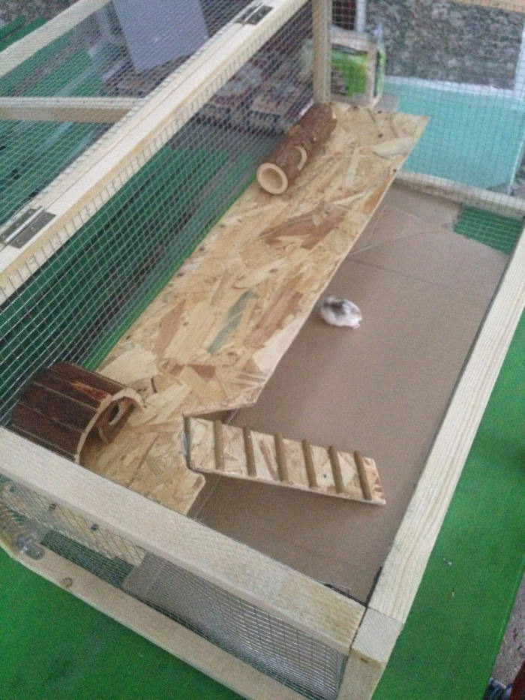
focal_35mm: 33
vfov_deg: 55.3
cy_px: 350
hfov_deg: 43.0
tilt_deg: -45.7
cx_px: 262
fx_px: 667
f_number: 2.4
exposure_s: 1/15
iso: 800
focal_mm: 4.12
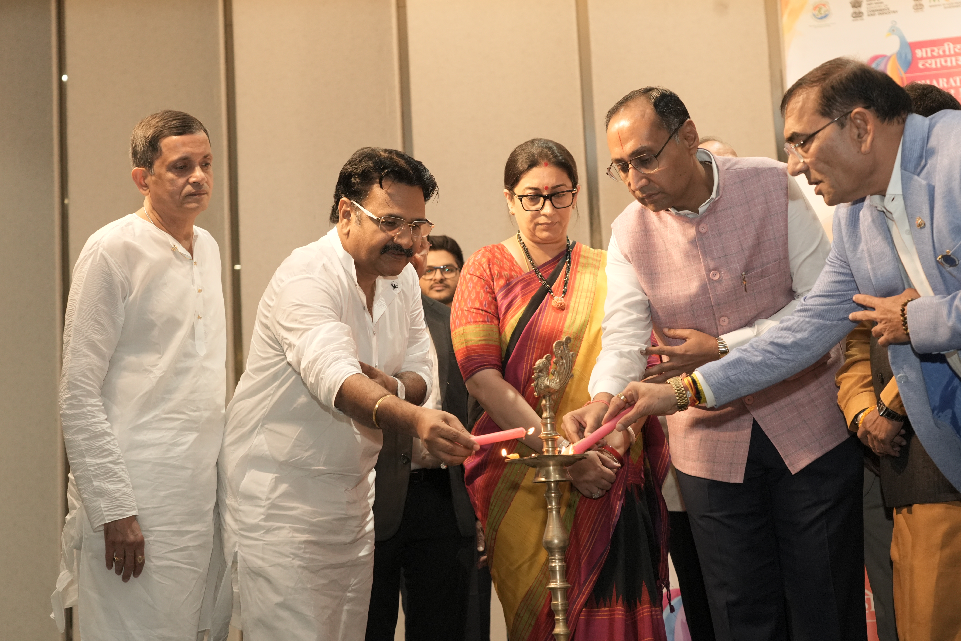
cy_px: 320
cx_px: 480
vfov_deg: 23.8
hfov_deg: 35.1
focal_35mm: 57
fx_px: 1521
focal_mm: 57
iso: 3200
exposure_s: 1/250
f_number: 5
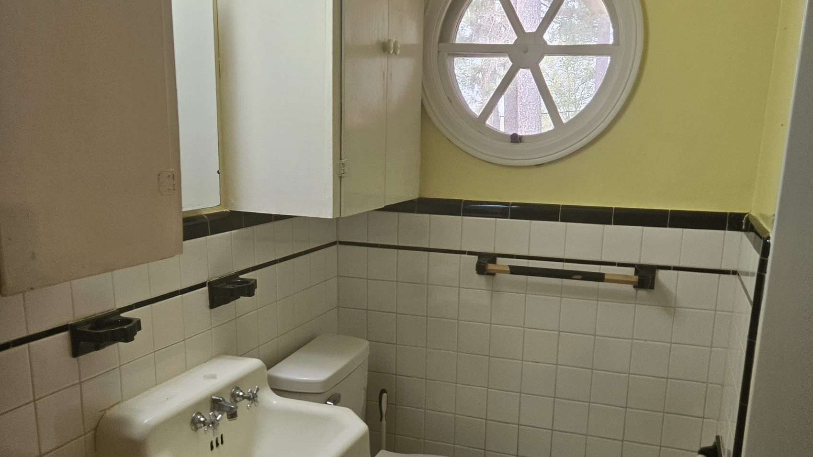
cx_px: 403
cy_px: 321
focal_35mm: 34
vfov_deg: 34.2
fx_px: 733
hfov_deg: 58.0
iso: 250
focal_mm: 5.4
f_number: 1.8
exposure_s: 1/120
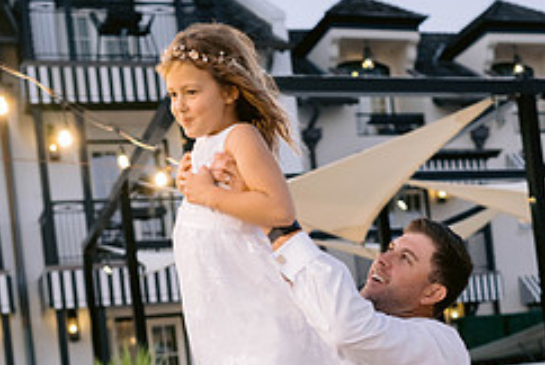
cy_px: 412
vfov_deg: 20.0
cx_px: 297
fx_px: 985
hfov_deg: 30.9
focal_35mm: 65
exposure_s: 1/160
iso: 1600
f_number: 2.5
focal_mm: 35
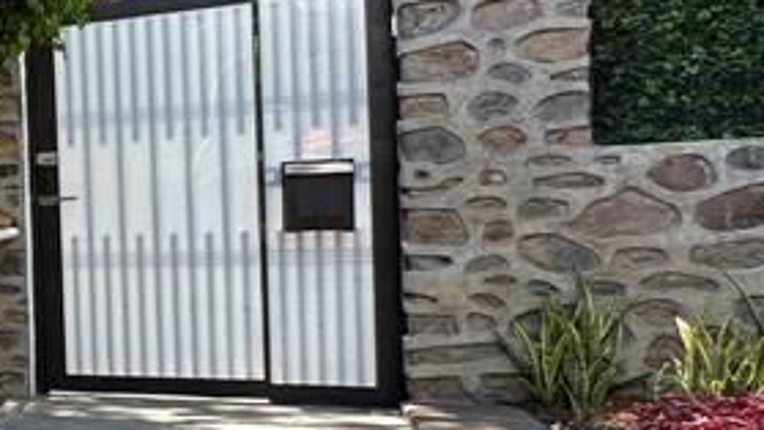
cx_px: -589
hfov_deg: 22.6
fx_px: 1135
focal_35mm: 56
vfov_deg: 21.4
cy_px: 249
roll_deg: +2.2
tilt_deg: +0.3
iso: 40
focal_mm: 2.22
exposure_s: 1/117
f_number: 2.2
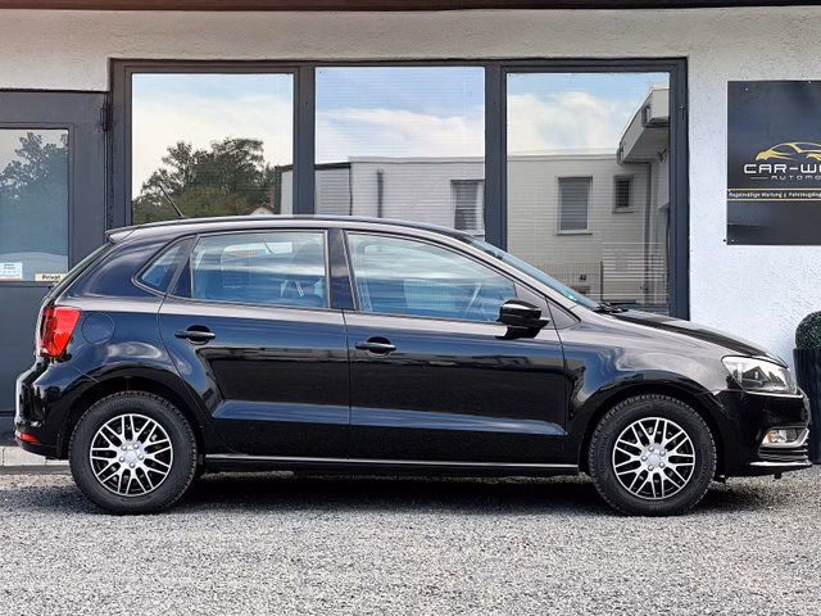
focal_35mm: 77
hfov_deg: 25.3
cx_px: 410
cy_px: 308
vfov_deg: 19.1
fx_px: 1826
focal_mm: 9
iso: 32
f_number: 2.8
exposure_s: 1/100
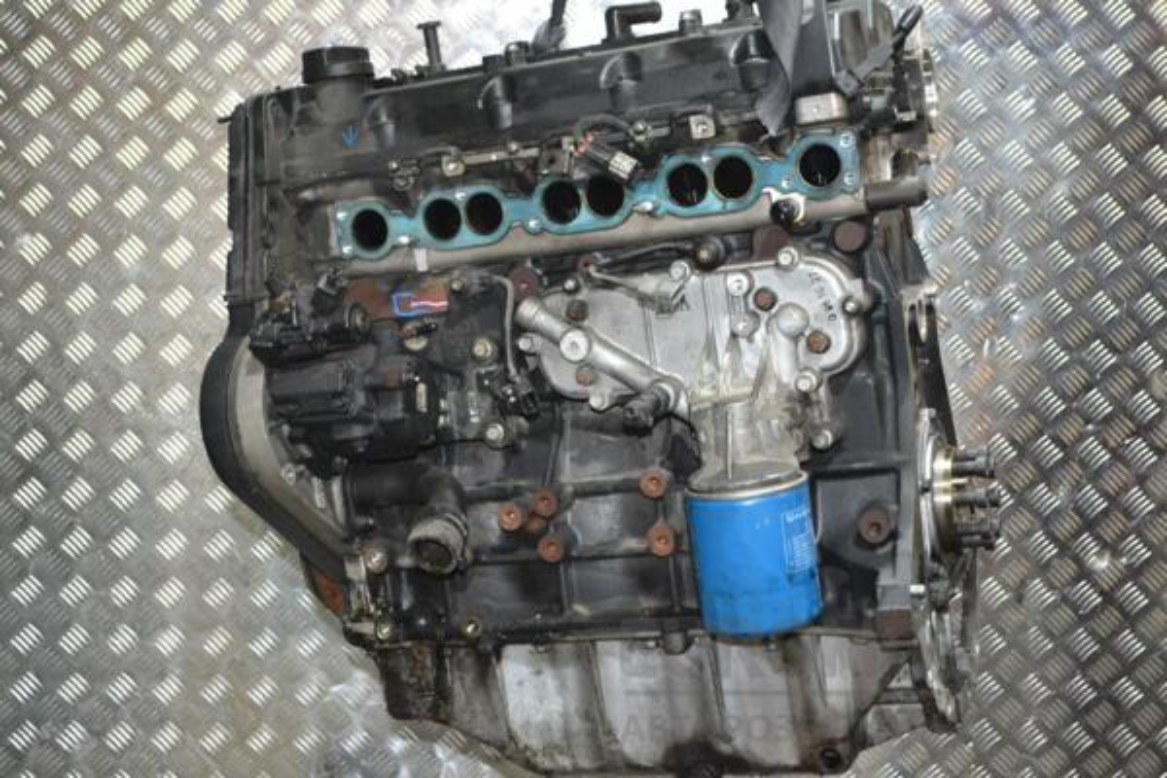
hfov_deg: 38.9
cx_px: 584
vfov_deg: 26.5
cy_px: 389
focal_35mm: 51
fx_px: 1653
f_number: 5
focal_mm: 34
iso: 3200
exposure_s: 1/60
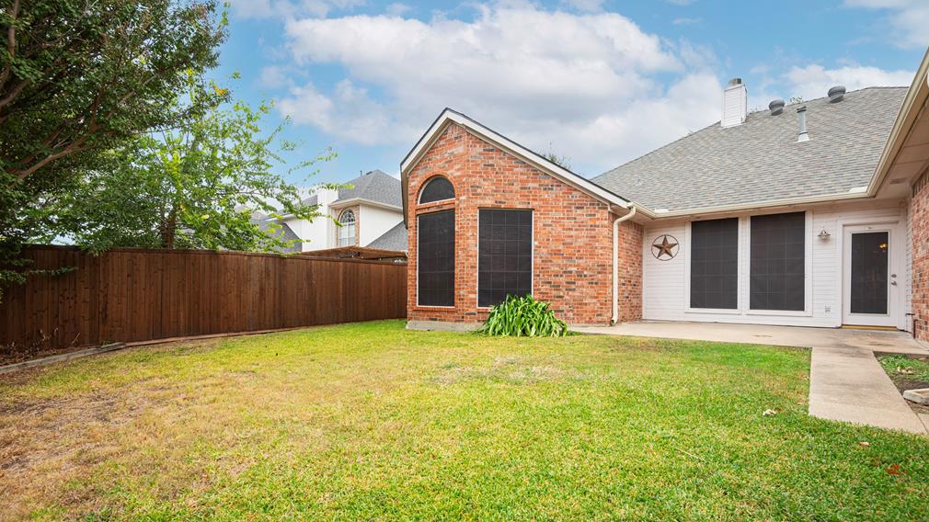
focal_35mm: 17
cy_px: 293
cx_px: 464
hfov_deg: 95.9
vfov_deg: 63.7
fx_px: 419
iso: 100
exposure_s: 1/15
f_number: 7.1
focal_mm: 16
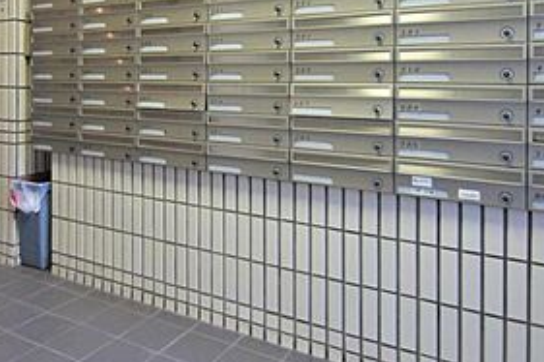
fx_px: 483
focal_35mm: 32
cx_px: 199
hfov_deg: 57.9
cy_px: 67
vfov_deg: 39.3
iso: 500
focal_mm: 10
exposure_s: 1/30
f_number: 3.5
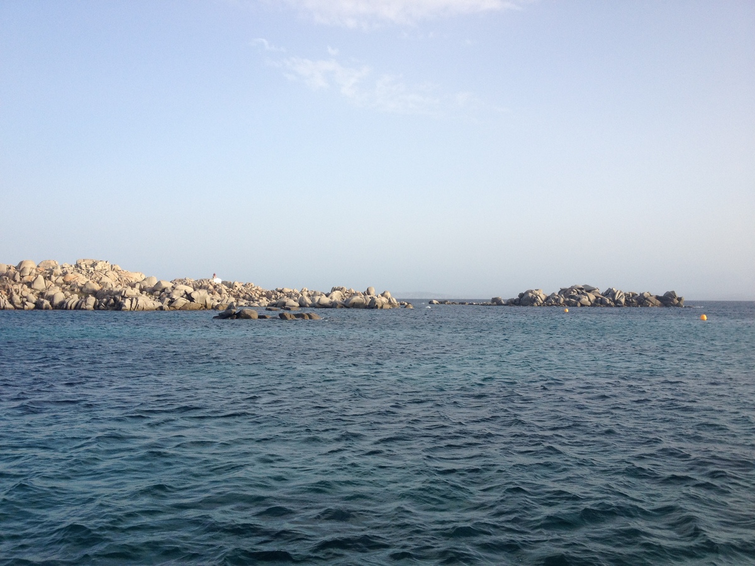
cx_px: 378
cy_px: 283
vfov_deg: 40.7
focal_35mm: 35
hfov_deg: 52.6
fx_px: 763
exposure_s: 1/849
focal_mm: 4.28
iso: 64
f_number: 2.4
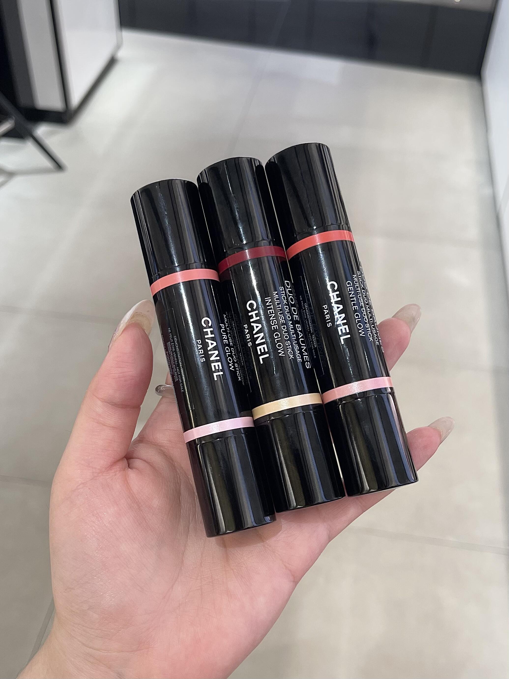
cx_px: 254
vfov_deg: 69.4
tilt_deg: -44.9
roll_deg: -1.5
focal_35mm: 25
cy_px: 340
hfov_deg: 54.9
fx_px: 490
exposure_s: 1/109
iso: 100
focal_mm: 5.1
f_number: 1.6
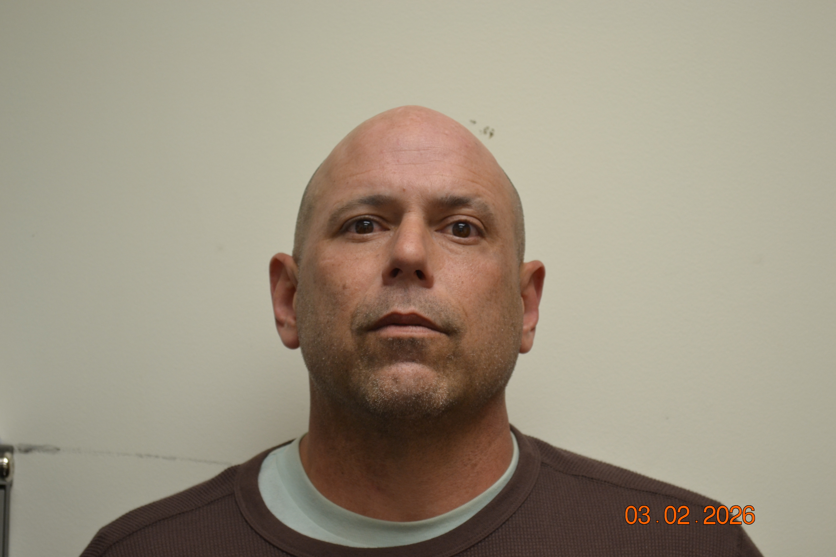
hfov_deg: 24.6
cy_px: 278
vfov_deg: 16.6
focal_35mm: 82
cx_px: 418
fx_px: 1916
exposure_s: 1/20
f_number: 5.6
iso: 400
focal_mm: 55
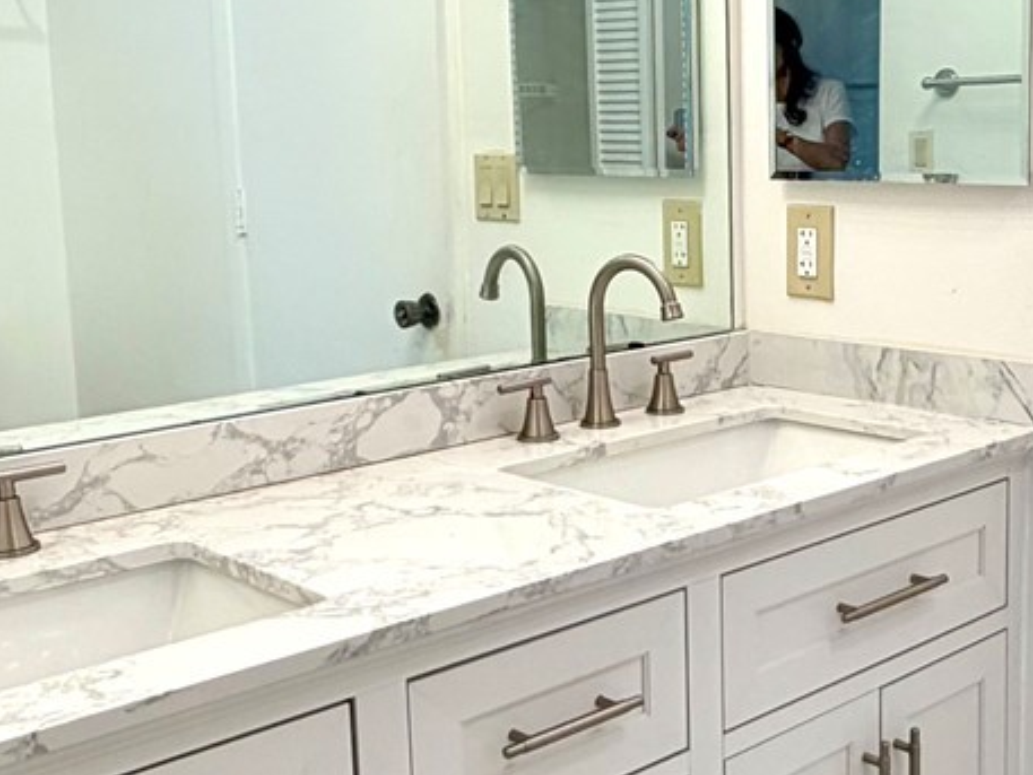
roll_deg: +1.4
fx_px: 1463
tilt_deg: -7.2
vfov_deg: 29.6
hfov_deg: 38.3
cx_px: 714
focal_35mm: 49
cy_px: 323
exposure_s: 1/120
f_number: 2.2
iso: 80
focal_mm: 2.22
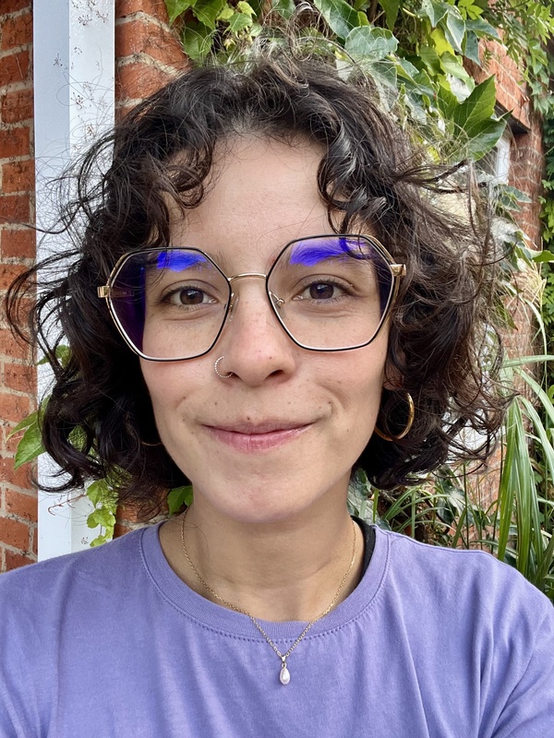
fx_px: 640
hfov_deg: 46.8
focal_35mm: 30
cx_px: 277
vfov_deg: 60.0
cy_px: 369
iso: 100
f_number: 2.2
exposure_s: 1/103
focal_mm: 2.71
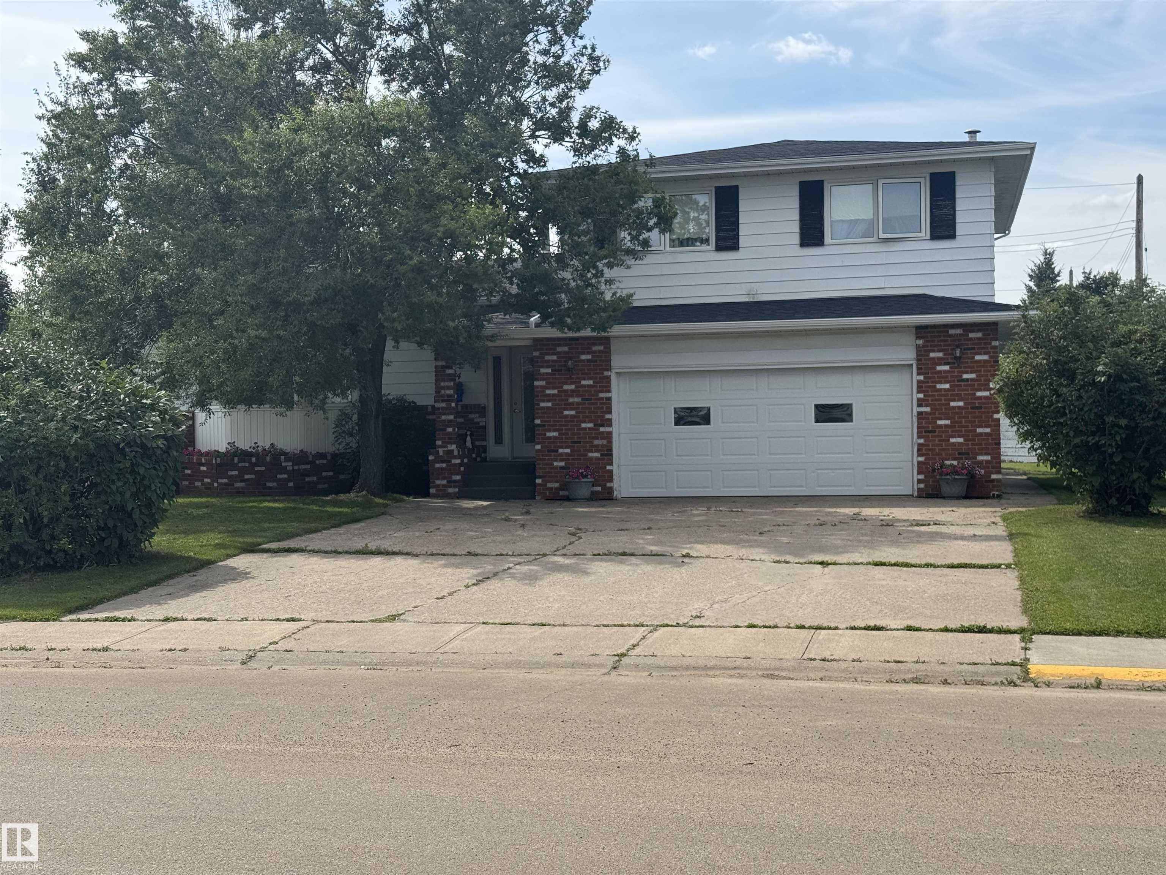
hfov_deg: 39.7
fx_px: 1617
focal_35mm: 48
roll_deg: +1.2
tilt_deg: -0.2
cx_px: 583
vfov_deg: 30.3
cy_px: 438
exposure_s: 1/4049
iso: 64
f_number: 1.78
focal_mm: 6.76
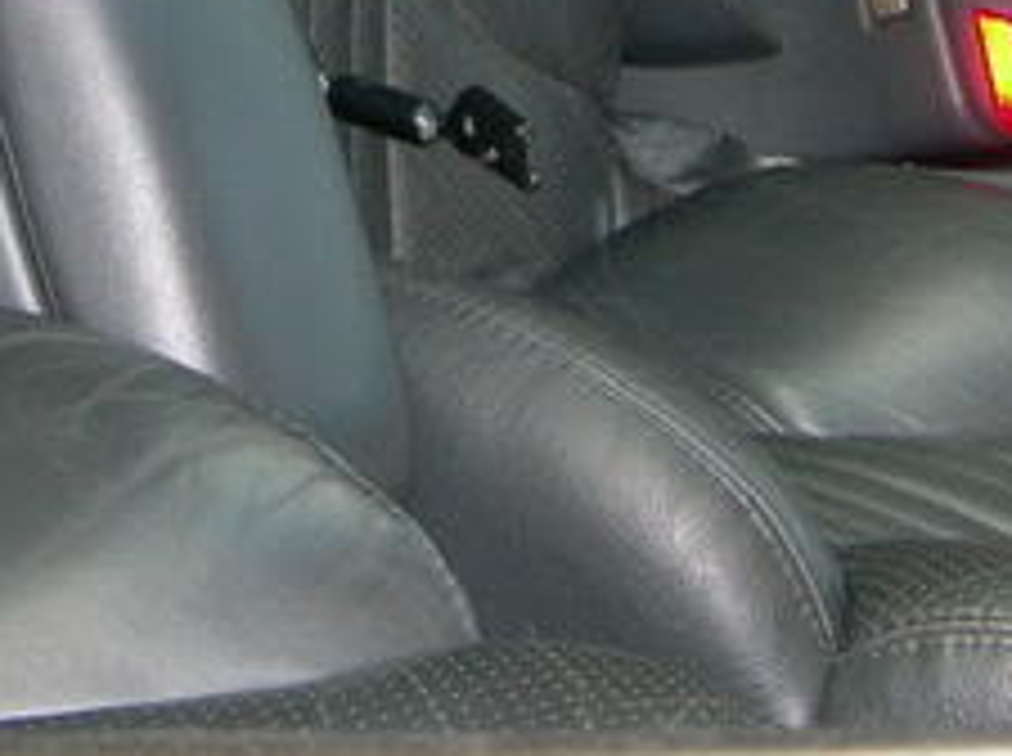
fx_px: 4261
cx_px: 243
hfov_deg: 13.5
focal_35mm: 146
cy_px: -405
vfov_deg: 9.8
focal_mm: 8.5
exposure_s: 1/60.1
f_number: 2.9
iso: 160
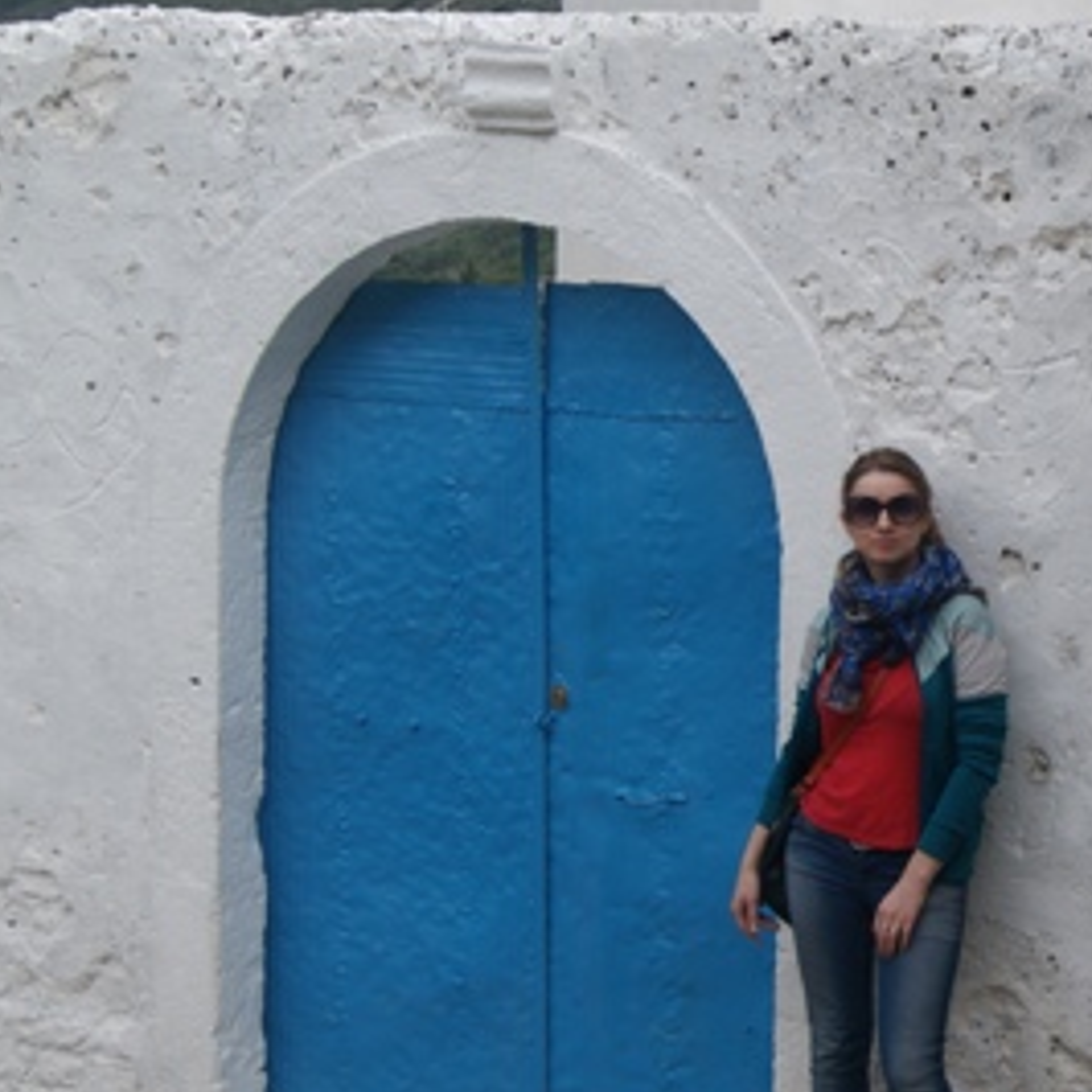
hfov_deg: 19.5
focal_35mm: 86
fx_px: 3069
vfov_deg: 20.2
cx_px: 1141
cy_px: 595
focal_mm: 28
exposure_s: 1/60
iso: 100
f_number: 5
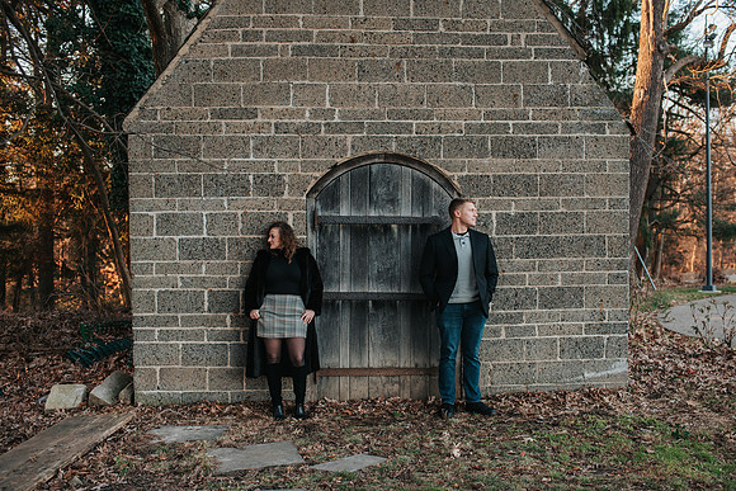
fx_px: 769
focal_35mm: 38
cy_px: 264
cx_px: 388
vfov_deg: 35.4
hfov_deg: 51.1
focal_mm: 35
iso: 800
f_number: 2.8
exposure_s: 1/500
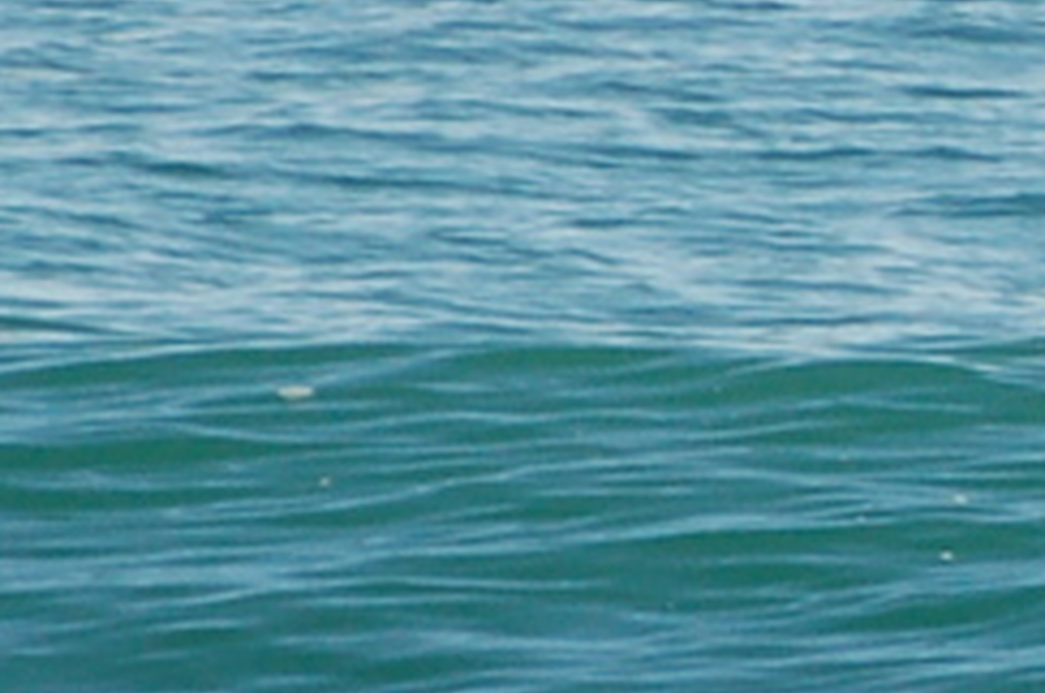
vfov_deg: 0.5
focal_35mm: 2965
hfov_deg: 0.7
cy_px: 241
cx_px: 1561
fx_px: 85898
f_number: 5.6
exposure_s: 1/1000
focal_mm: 300
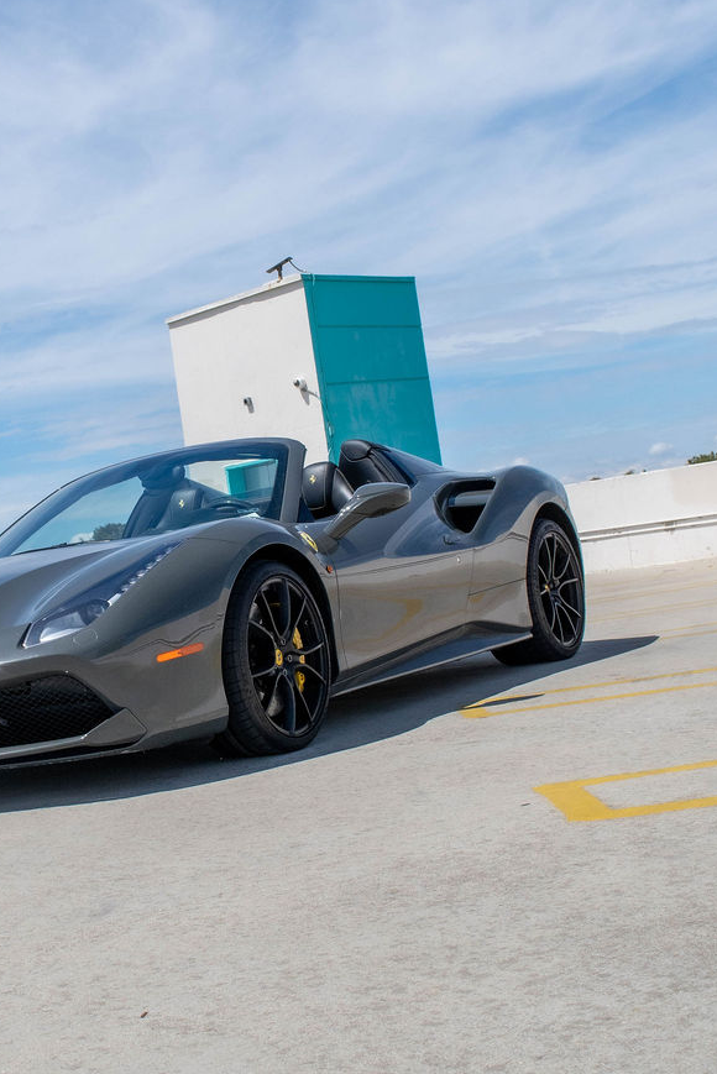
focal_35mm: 53
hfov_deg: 25.1
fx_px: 1582
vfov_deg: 37.5
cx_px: 130
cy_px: 501
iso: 400
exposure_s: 1/2000
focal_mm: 20
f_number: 8
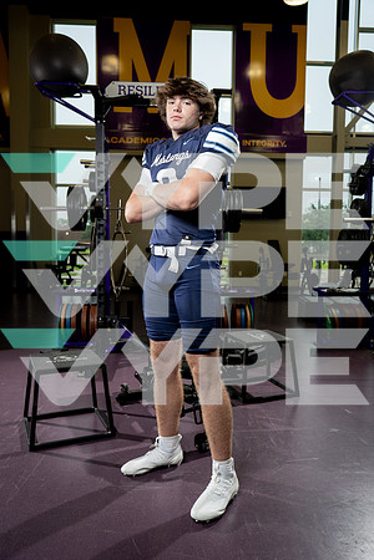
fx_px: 436
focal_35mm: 28
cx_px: 187
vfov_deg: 65.5
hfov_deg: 46.4
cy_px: 280
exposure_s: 1/250
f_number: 4
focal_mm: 28
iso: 640
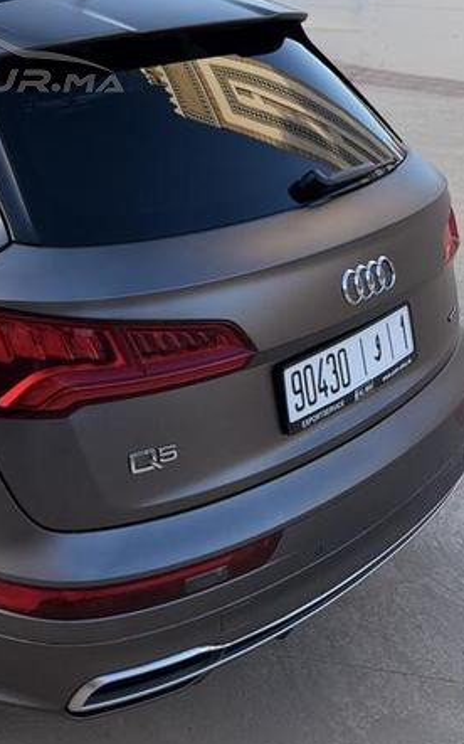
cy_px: 58
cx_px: -25
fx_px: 1012
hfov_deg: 24.4
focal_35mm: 50
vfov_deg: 37.4
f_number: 1.78
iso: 80
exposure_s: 1/1361
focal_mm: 6.76
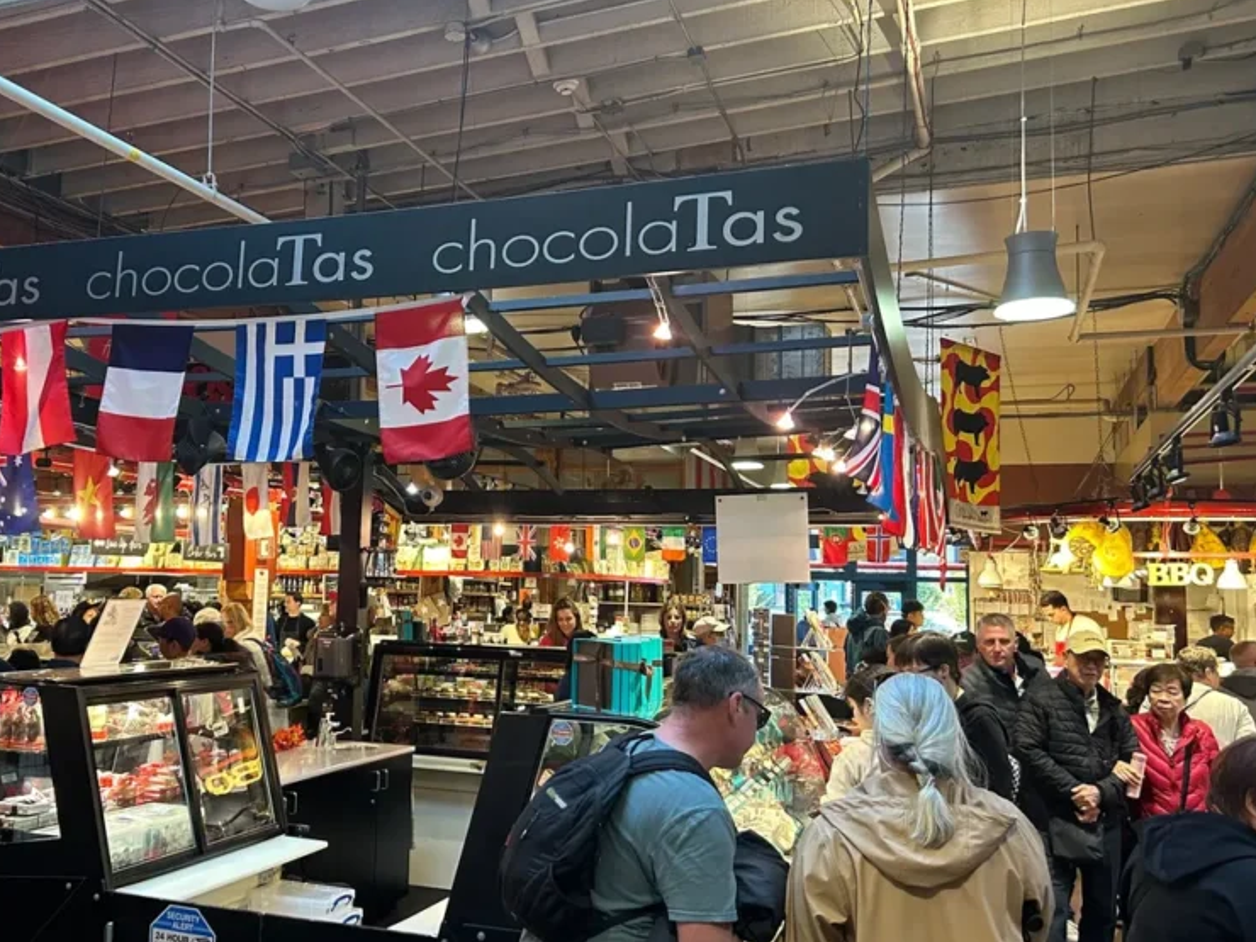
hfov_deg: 50.6
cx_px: 438
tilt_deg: +5.1
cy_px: 475
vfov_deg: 39.7
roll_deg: -0.9
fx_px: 1306
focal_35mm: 36
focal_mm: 5.7
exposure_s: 1/60
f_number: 1.5
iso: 160
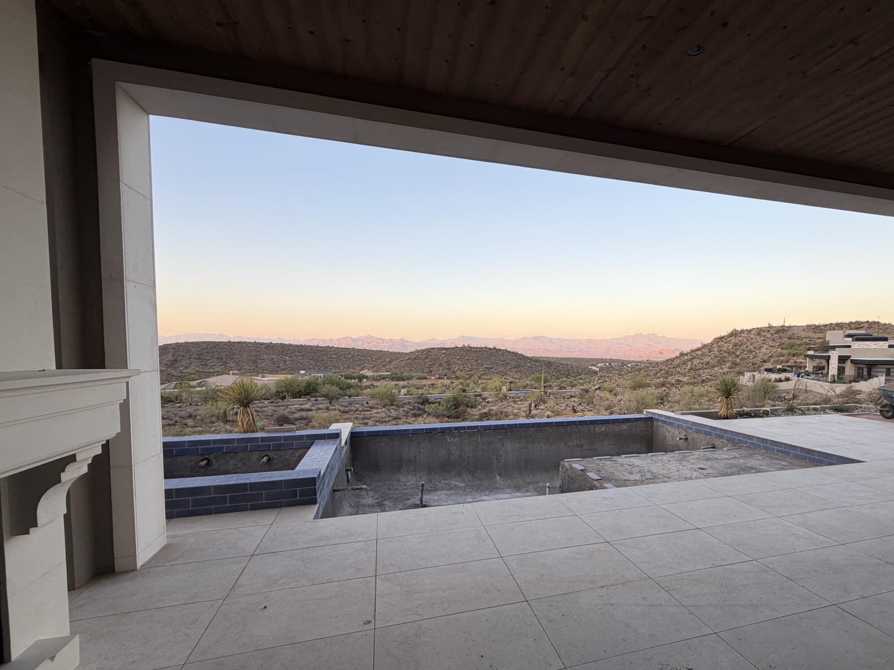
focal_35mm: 17
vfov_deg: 74.4
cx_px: 522
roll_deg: -1.0
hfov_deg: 90.2
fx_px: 439
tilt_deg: -1.8
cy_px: 376
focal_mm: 2.22
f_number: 2.2
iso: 40
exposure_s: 1/212
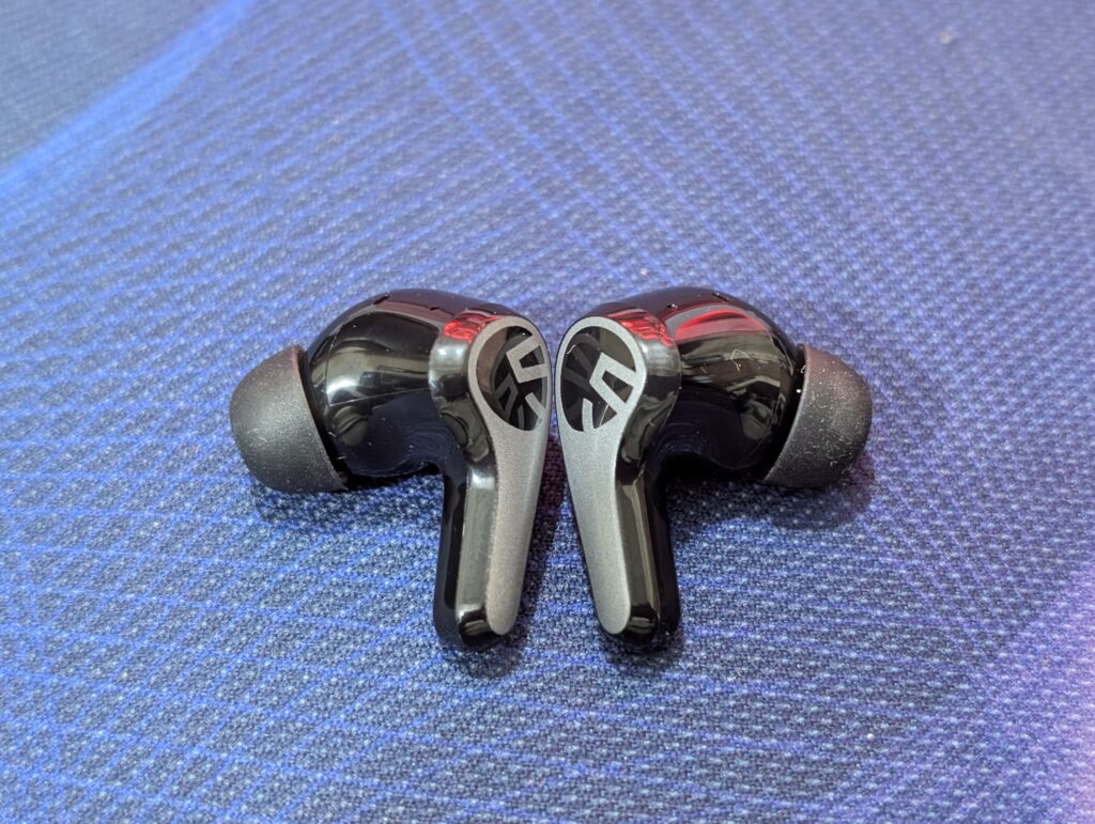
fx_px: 1552
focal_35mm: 49
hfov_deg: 38.9
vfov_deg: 29.7
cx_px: 548
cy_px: 412
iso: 1069
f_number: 1.68
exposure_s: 1/24.4
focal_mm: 6.9
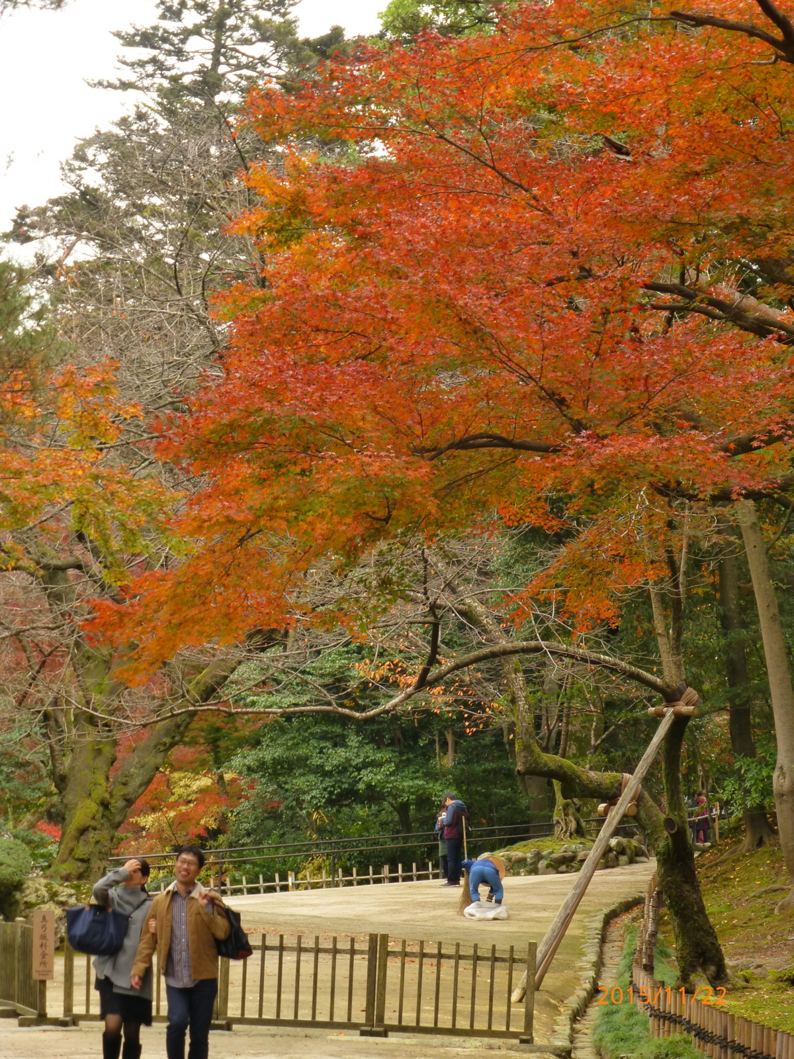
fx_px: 3517
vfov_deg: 17.1
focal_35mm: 115
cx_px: 397
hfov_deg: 12.9
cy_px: 530
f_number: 5.3
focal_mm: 20.6
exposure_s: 1/40
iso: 160
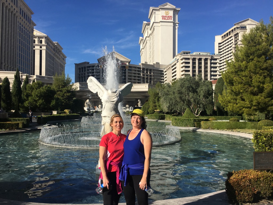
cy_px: 102
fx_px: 229
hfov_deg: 61.7
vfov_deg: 48.2
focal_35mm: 29
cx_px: 136
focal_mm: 4.15
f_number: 2.2
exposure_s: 1/2331
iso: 25
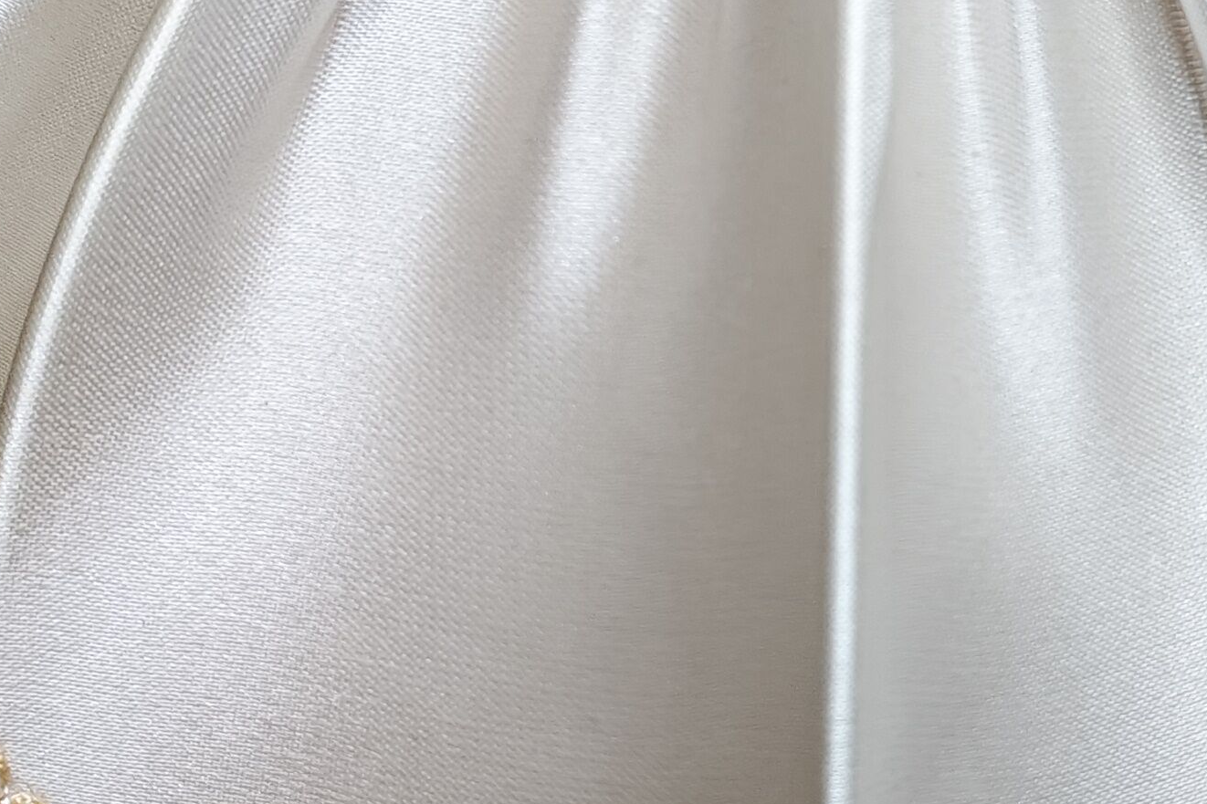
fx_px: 2916
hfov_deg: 23.3
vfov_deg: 15.7
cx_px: 790
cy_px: 306
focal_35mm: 87
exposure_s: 1/100
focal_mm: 6.12
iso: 640
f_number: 1.9
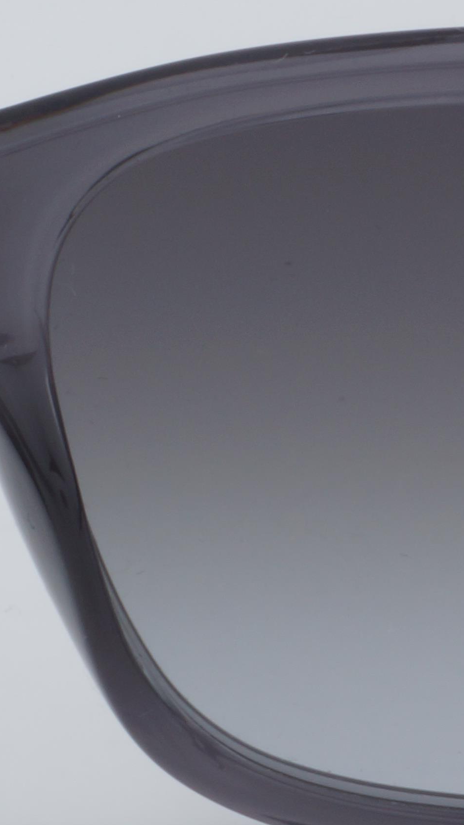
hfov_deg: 4.8
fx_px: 5510
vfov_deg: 8.6
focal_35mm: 252
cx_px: -147
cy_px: 505
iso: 100
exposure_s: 1/4
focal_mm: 45
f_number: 32
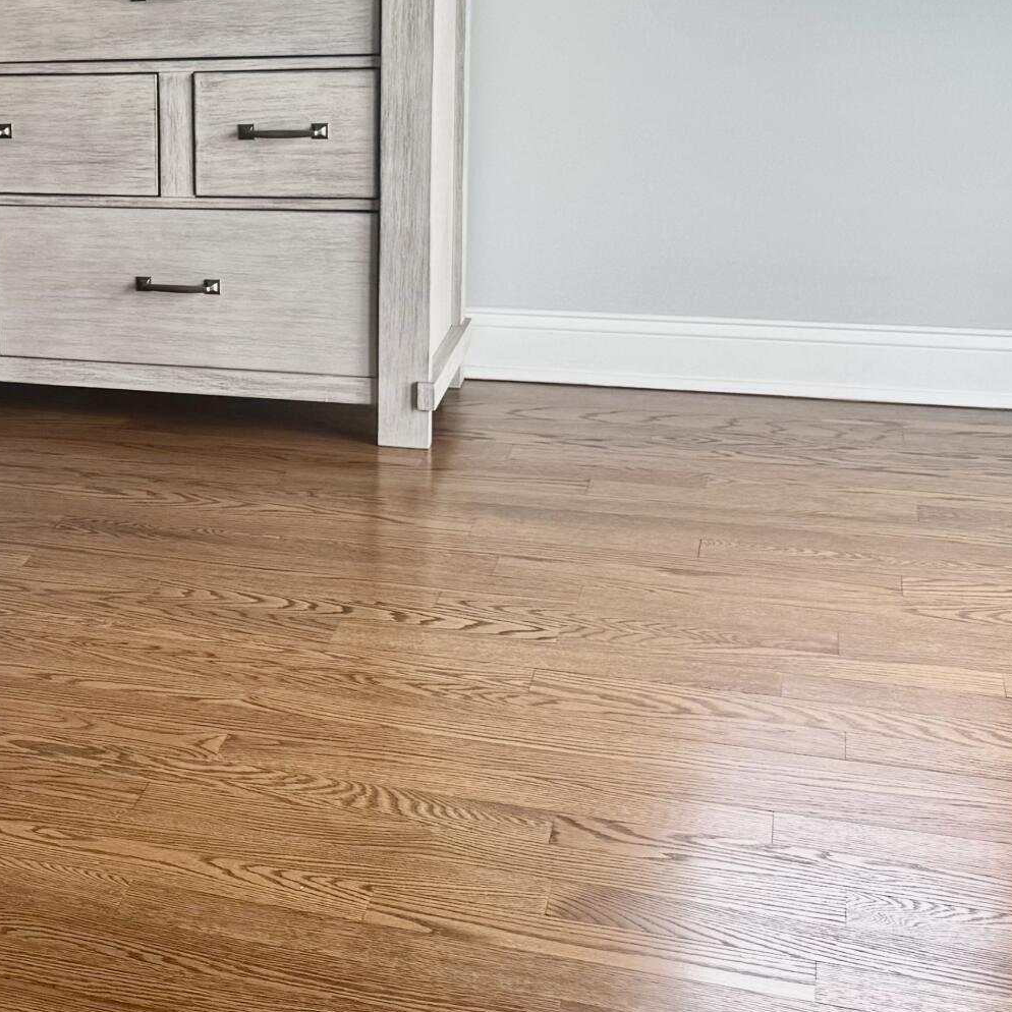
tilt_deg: -13.2
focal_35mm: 64
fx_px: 2117
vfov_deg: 26.7
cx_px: -437
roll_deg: +4.5
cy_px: 303
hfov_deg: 22.7
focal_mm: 6.76
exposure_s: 1/121
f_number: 1.78
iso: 80
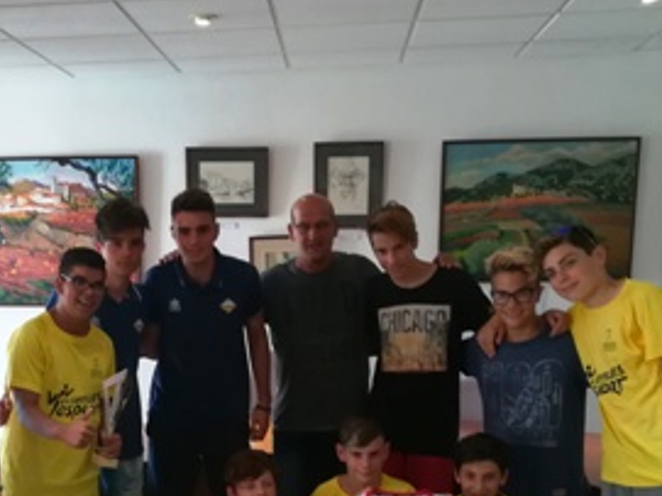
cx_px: 232
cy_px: 421
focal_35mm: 48
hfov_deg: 39.3
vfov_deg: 29.3
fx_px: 918
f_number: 2.2
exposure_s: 1/33.3
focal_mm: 3.83
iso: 250
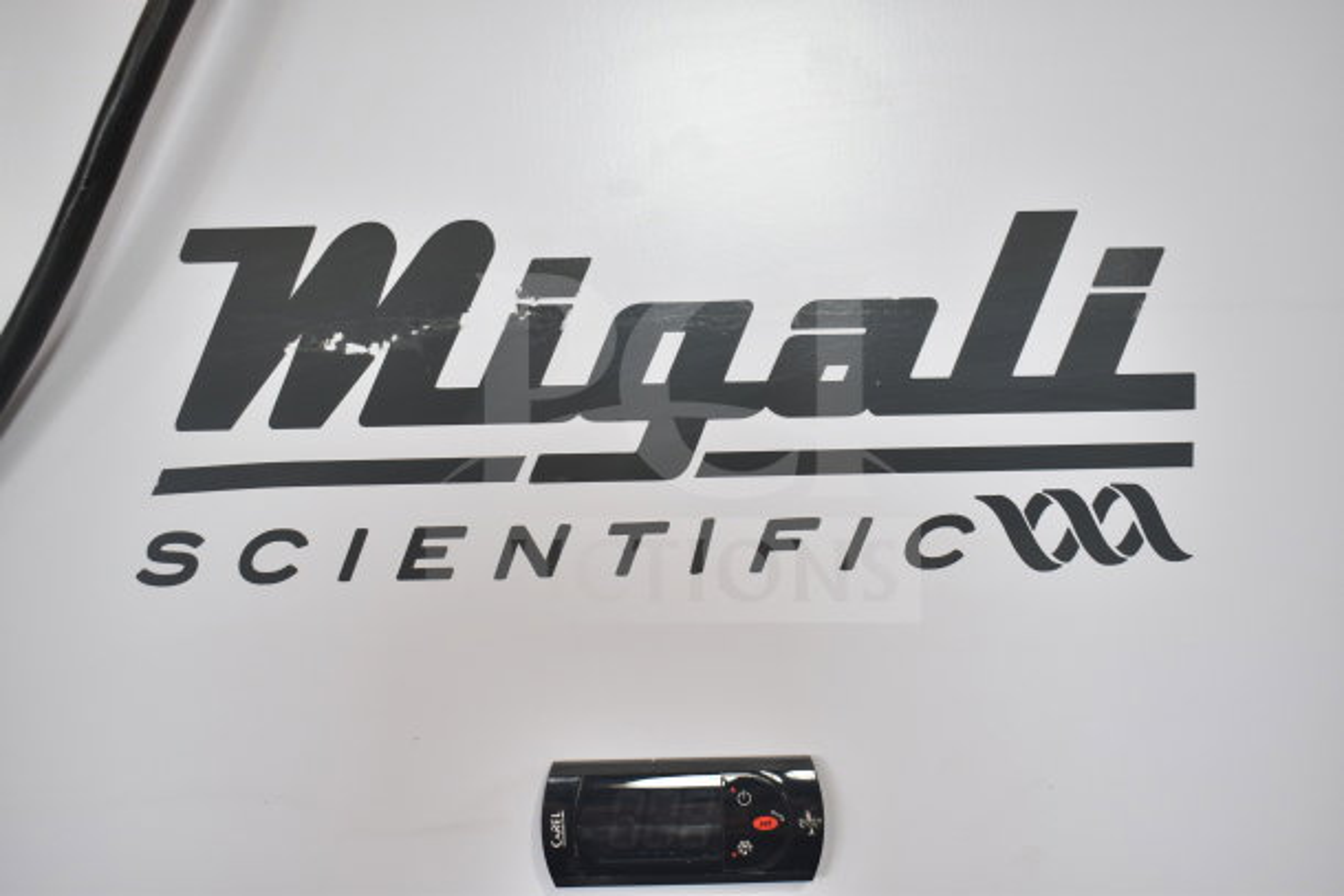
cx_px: 672
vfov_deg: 33.0
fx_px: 1512
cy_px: 448
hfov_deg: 47.9
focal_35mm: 40
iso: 200
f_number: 4
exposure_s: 1/40
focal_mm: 27
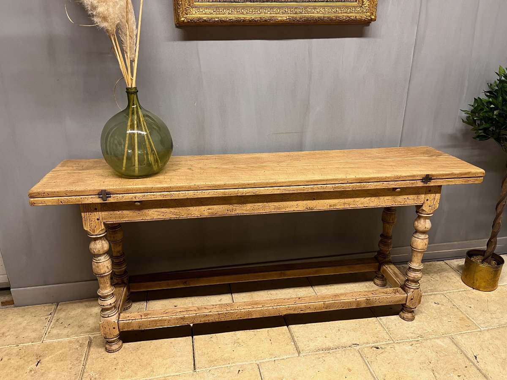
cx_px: 254
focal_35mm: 26
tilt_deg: -21.2
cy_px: 190
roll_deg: +0.2
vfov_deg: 53.1
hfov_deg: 67.3
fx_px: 381
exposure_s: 1/50
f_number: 1.6
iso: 250
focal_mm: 5.1
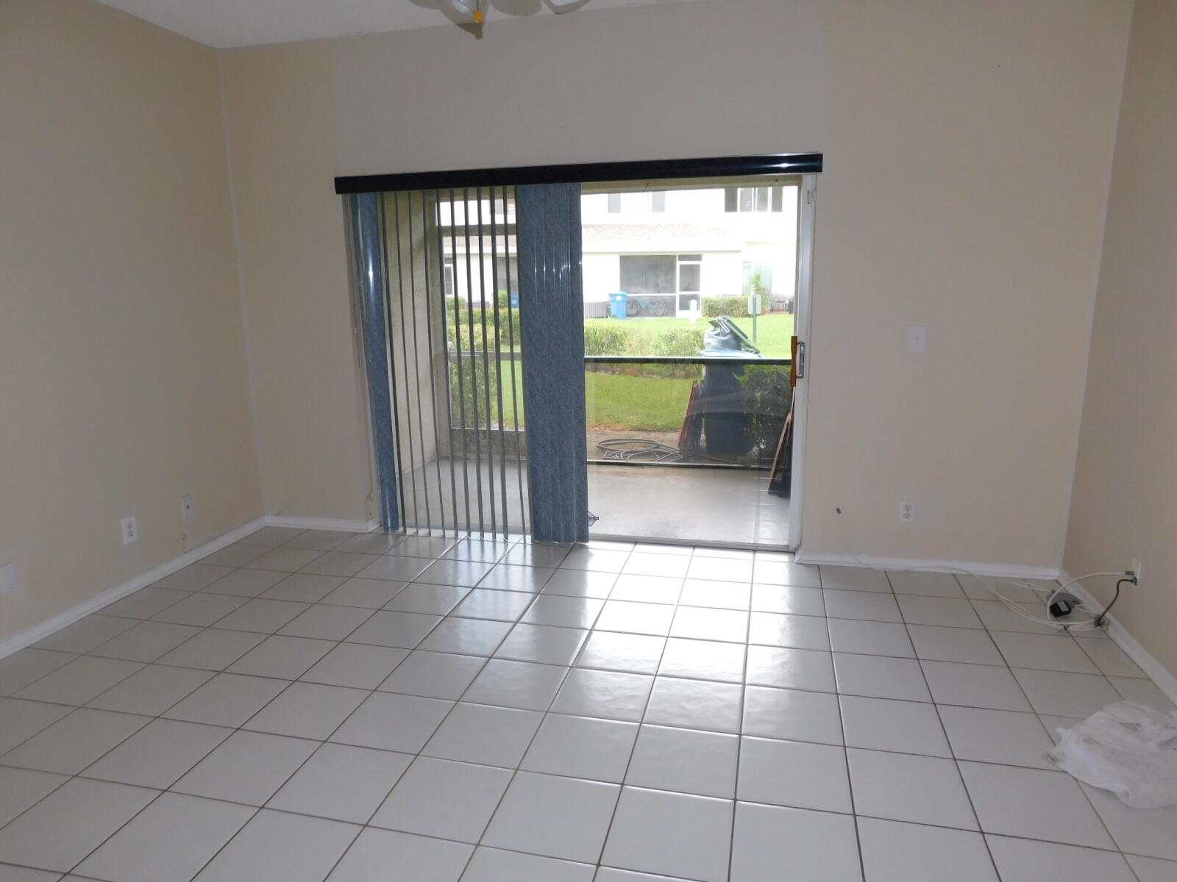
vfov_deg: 58.9
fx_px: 782
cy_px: 441
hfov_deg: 73.9
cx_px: 588
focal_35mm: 23
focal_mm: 4
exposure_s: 1/60
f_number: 3
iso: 125
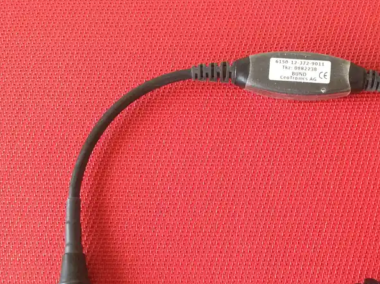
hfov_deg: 32.7
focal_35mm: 59
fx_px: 647
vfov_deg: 24.4
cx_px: 224
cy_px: 220
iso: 400
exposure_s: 1/15
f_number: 2.4
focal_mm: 4.28
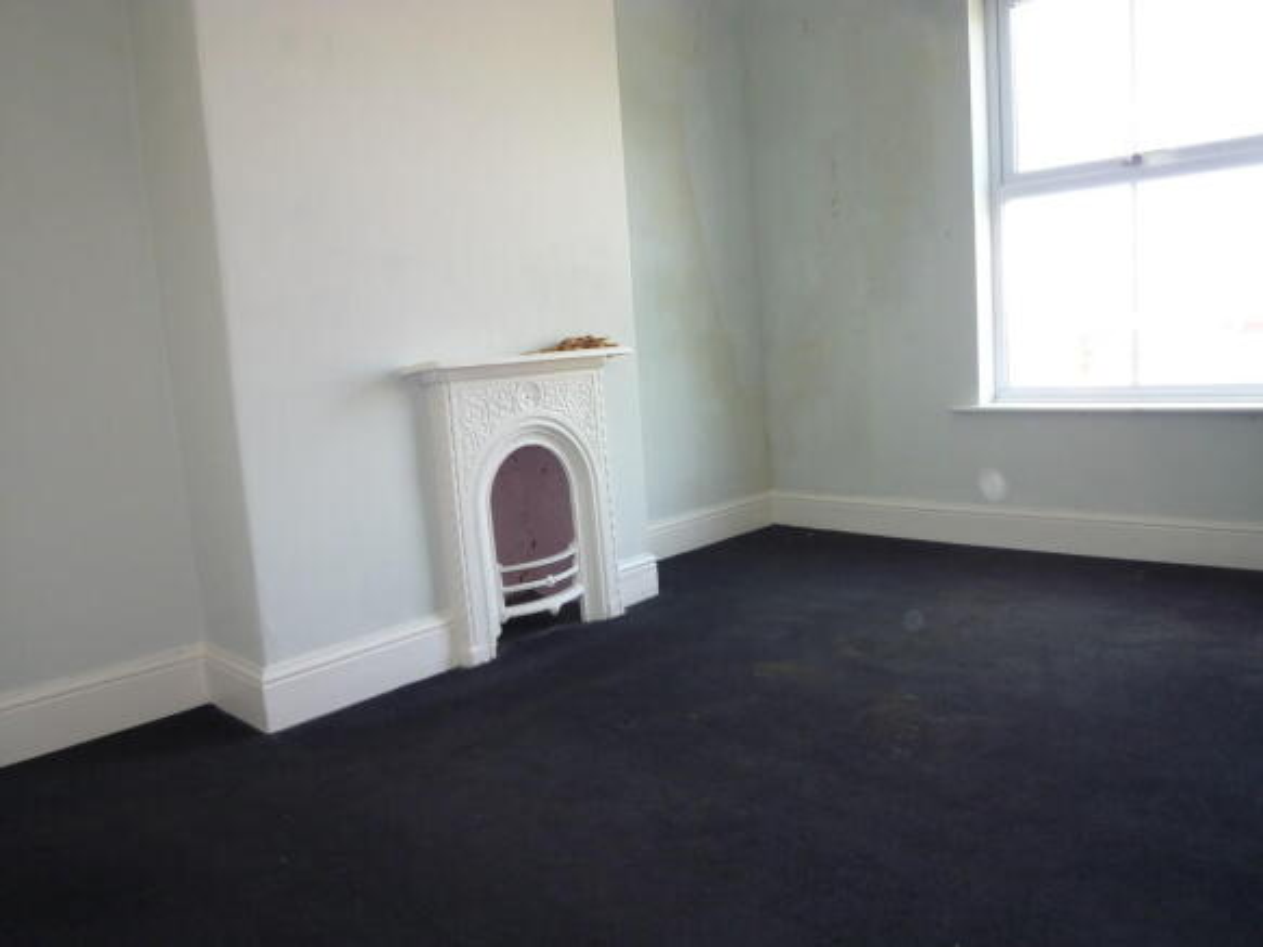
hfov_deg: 69.4
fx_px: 912
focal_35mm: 25
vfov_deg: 54.9
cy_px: 474
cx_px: 632
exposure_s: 1/30
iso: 125
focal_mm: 4.5
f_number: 2.8
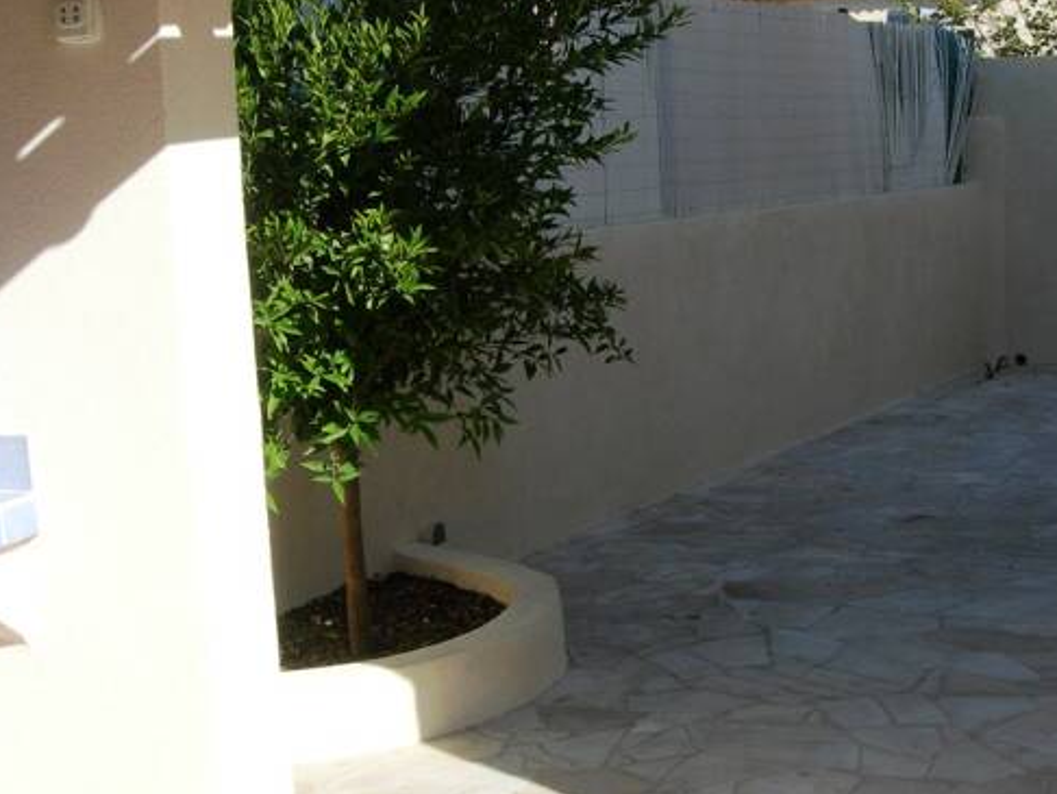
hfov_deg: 31.8
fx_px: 1833
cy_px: 398
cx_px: 744
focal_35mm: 60
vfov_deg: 24.4
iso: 50
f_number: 4.8
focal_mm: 7.8
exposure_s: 1/385
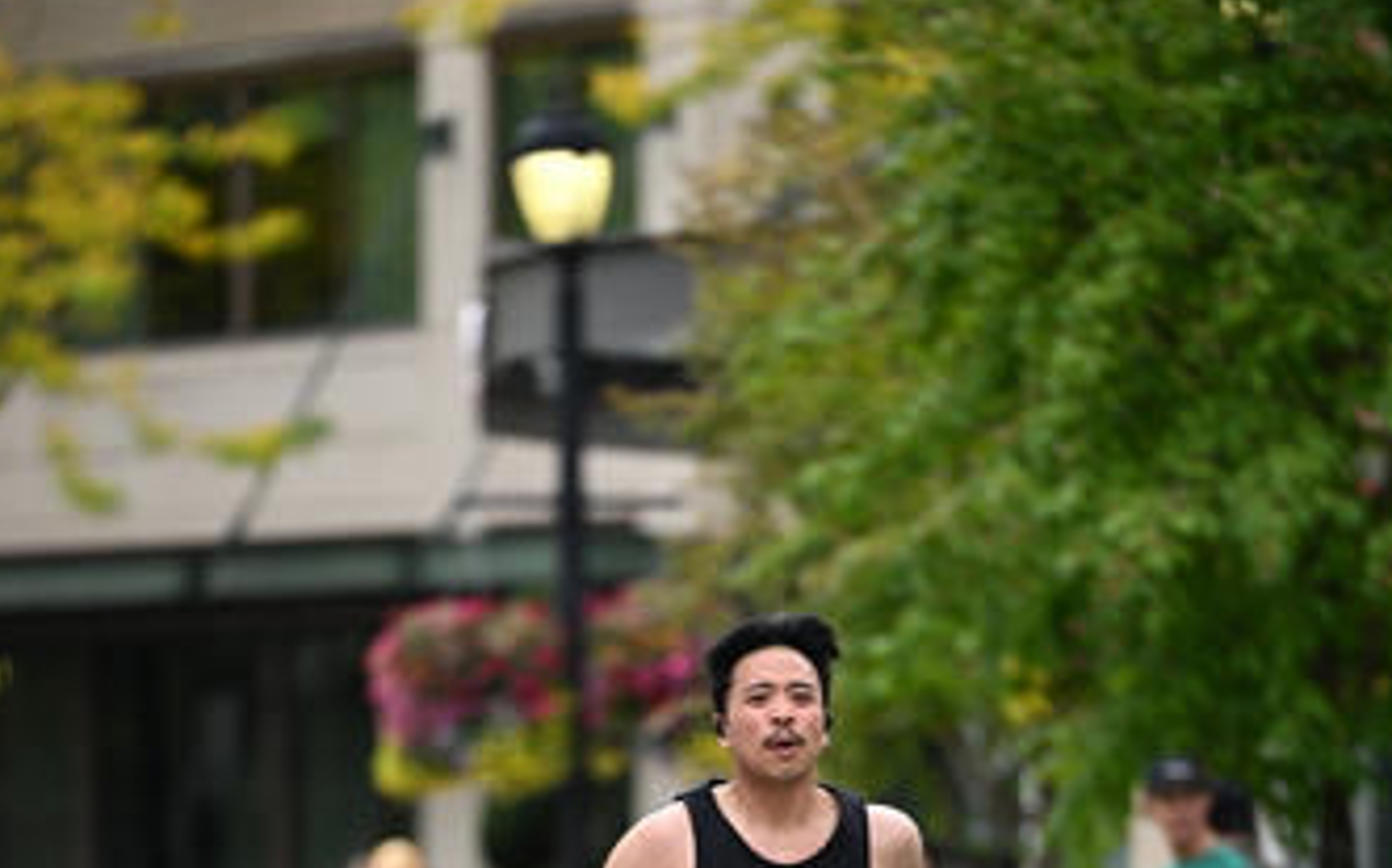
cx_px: 648
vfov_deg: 3.9
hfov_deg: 6.2
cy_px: 1061
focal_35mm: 338
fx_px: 12814
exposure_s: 1/5000
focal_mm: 200
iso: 1600
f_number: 2.8
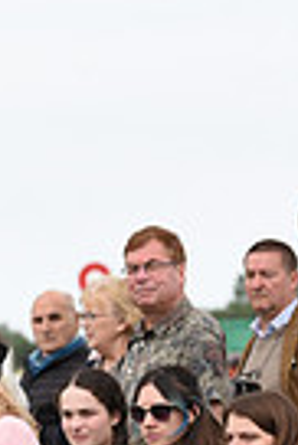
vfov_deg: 3.8
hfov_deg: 2.6
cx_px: -393
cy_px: 610
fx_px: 6613
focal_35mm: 534
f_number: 5.6
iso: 640
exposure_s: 1/1000
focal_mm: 125
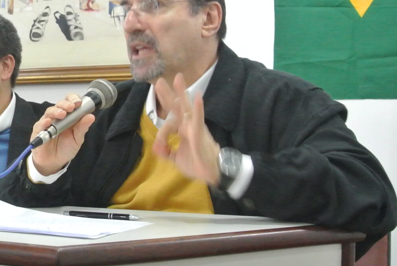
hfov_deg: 24.6
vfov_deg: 17.9
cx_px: -53
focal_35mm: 76
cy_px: 193
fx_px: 839
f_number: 4
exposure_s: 1/25
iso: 1600
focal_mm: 11.4
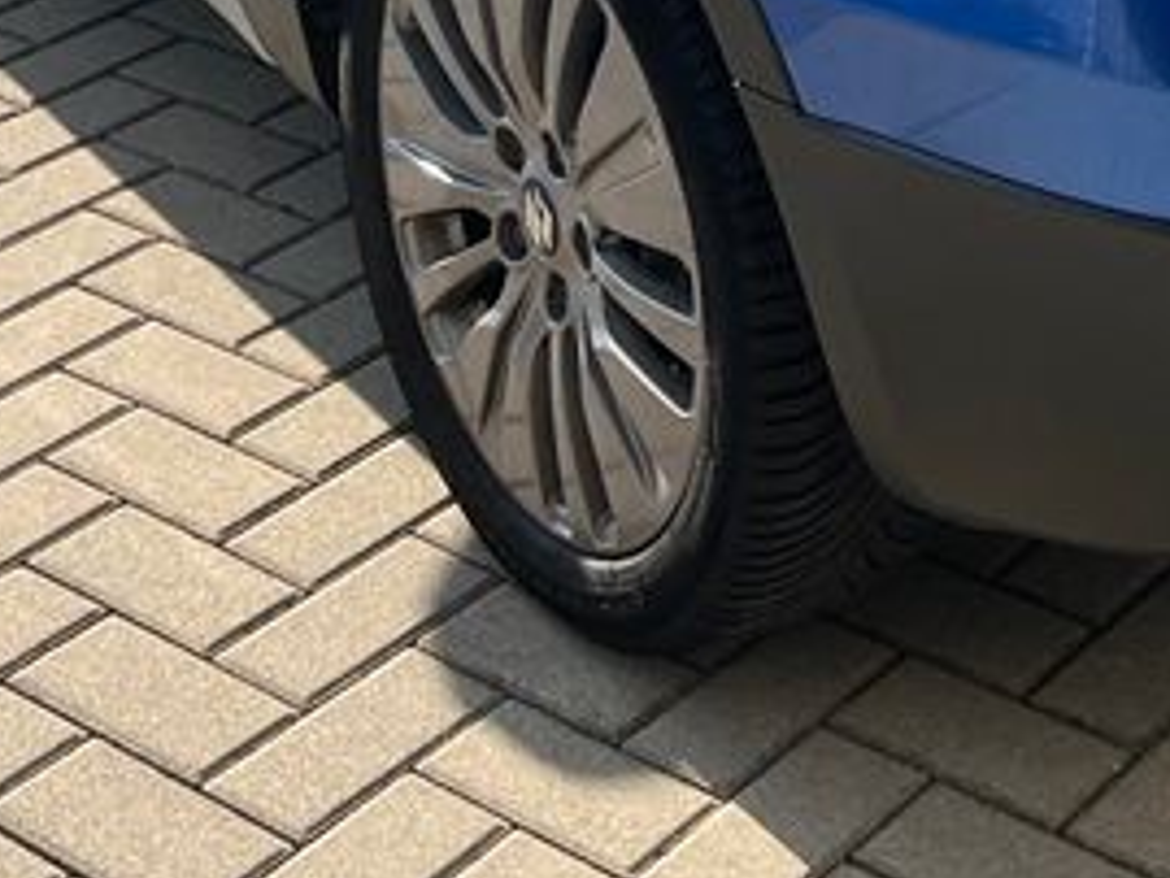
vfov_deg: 13.9
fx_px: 3348
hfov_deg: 19.4
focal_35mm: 99
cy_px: -504
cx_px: 1113
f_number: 1.6
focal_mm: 5.1
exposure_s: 1/1721
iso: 50
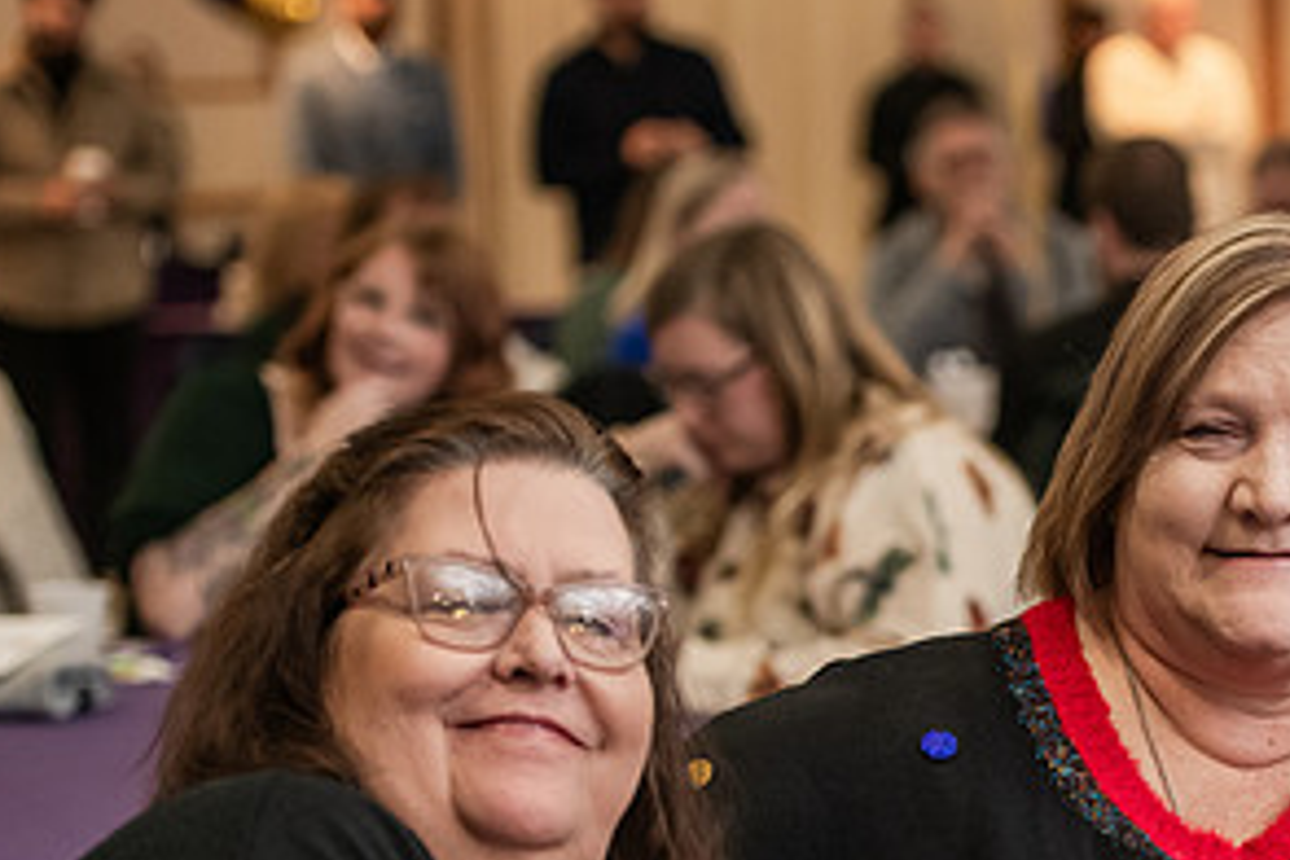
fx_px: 4945
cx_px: 1176
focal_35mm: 138
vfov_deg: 9.9
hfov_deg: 14.7
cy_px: 660
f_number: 3.2
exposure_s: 1/200
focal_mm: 70
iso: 2000
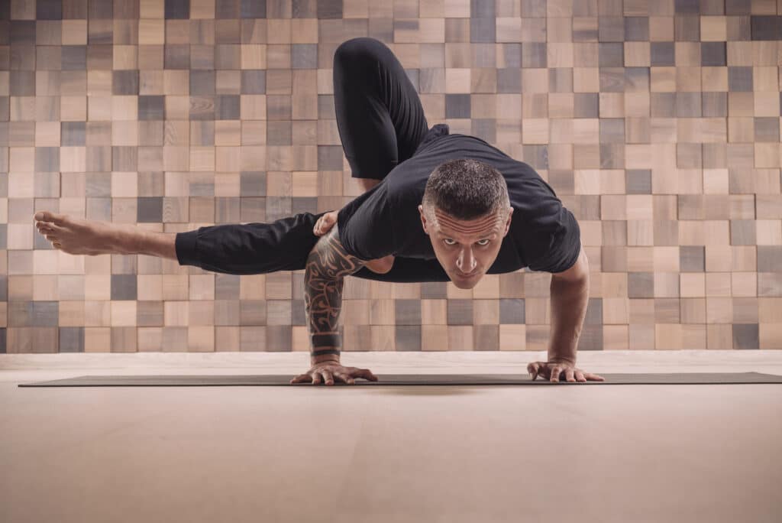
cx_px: 391
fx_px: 1087
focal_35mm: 50
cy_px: 262
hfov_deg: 39.6
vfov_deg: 27.0
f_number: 5.6
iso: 200
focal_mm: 50
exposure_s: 1/160
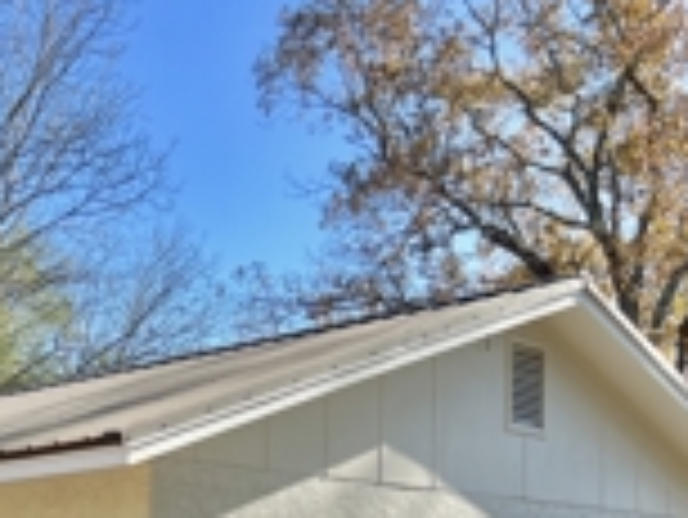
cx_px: 72
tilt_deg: +0.2
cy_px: 644
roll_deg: +0.2
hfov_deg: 27.5
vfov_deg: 20.1
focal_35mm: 68
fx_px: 1353
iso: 50
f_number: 1.5
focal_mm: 5.7
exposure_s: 1/1395
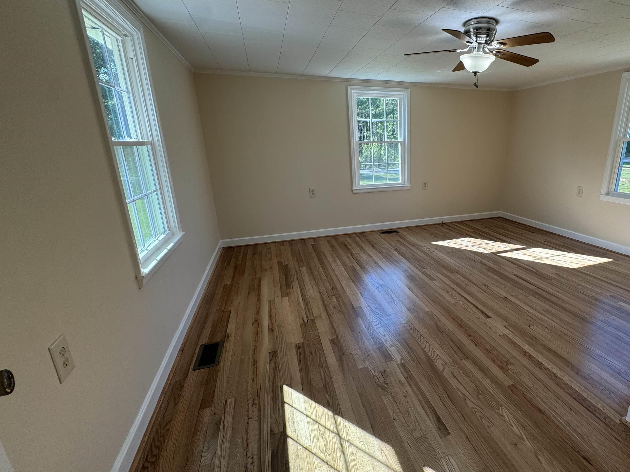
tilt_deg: -17.0
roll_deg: -1.0
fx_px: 328
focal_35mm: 18
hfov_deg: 85.8
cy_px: 240
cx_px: 399
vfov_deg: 71.6
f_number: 2.2
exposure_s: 1/99
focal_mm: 2.22
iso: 64
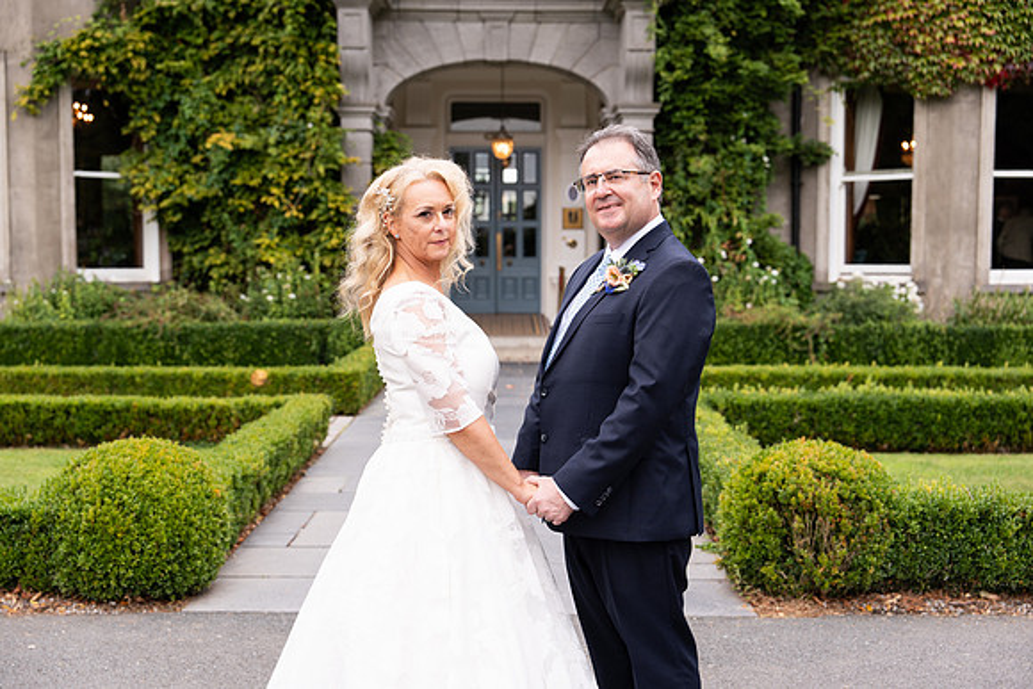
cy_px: 344
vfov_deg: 28.7
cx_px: 516
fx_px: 1349
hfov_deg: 41.9
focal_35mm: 47
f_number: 3.5
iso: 125
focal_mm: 47
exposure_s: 1/200
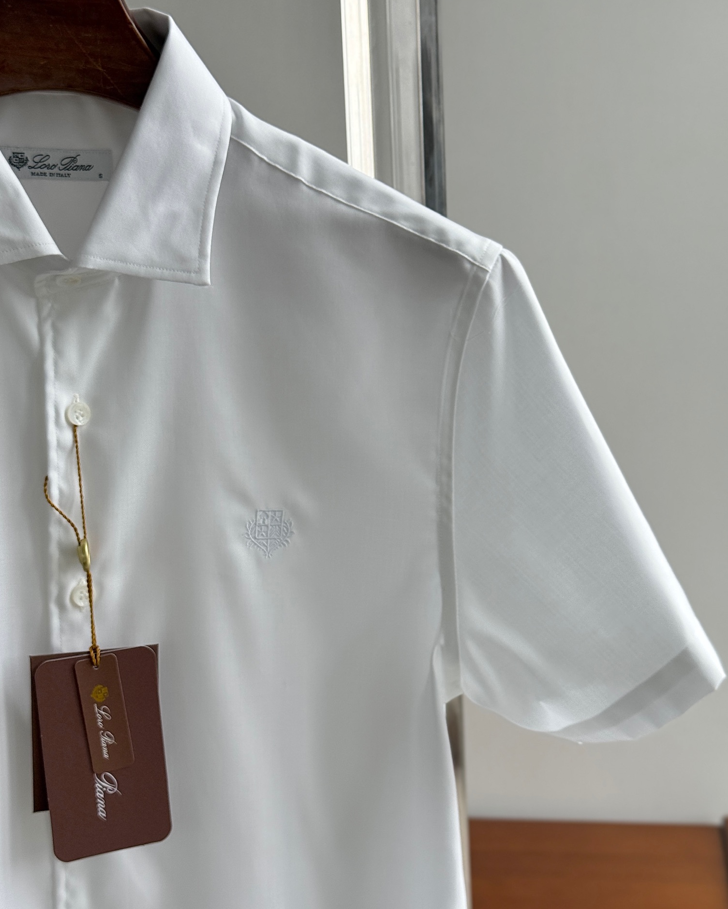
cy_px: 476
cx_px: 360
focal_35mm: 51
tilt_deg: -7.8
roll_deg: +2.2
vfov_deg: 36.6
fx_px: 1373
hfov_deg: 29.7
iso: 64
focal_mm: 6.76
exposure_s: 1/598
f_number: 1.78
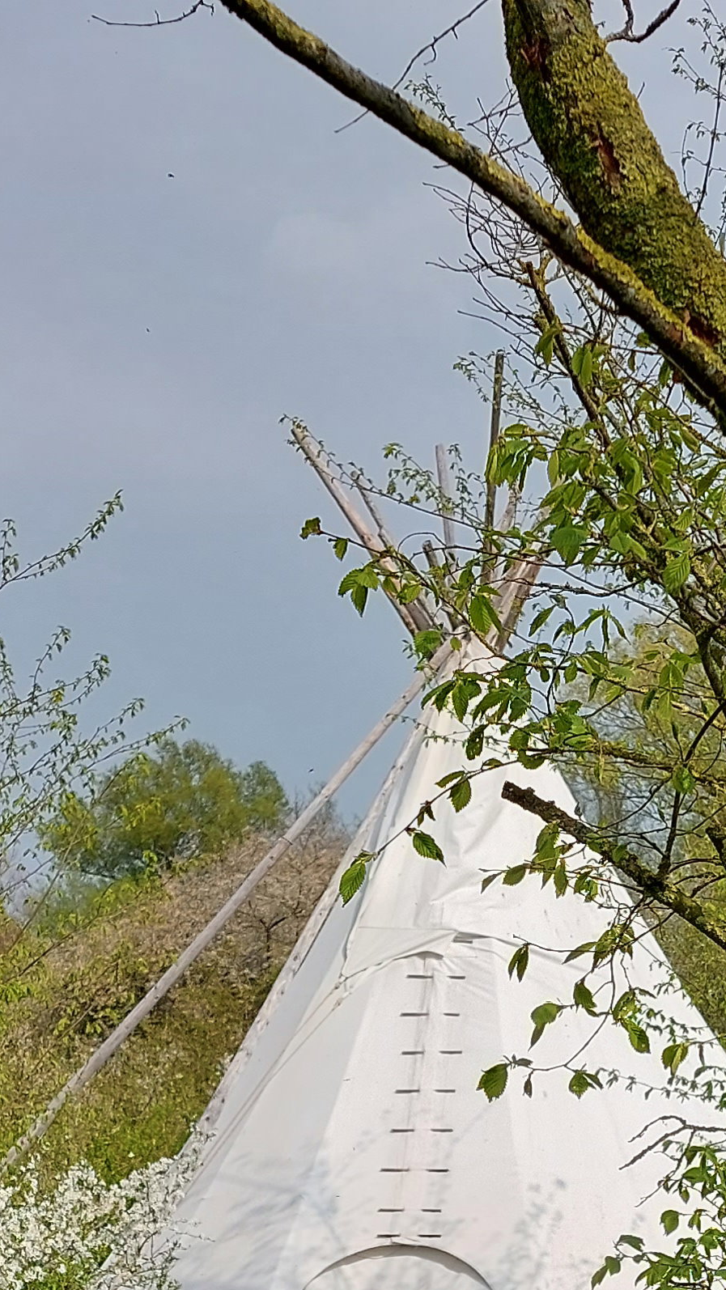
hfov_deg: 15.2
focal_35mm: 79
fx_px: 2703
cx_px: 519
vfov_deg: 26.6
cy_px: 926
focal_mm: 5.23
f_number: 1.8
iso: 25
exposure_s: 1/1457
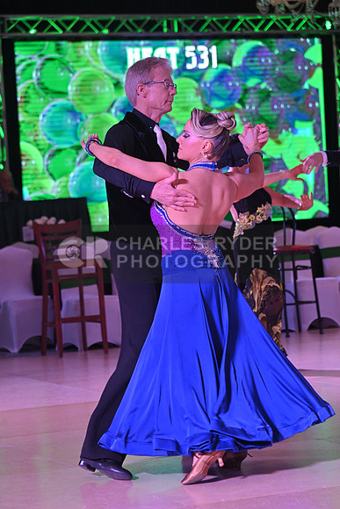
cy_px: 254
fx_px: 1699
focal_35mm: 120
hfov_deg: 11.4
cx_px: 170
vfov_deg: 17.1
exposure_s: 1/320
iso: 2000
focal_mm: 120
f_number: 5.6
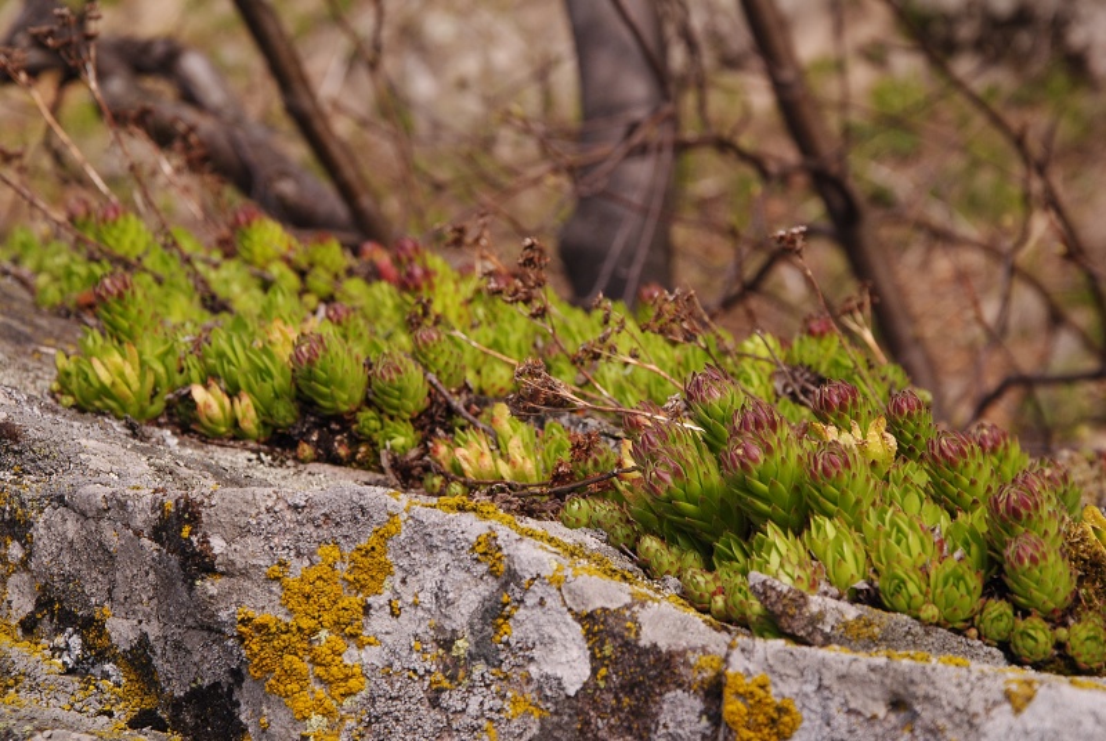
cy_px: 370
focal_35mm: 128
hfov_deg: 16.0
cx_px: 553
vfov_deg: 10.8
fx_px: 3923
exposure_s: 1/100
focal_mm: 85
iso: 200
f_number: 11
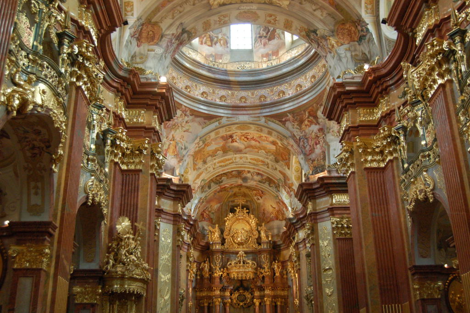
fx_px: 509
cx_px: 235
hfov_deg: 49.6
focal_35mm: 39
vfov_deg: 34.2
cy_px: 156
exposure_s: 1/60
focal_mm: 26
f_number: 4.2
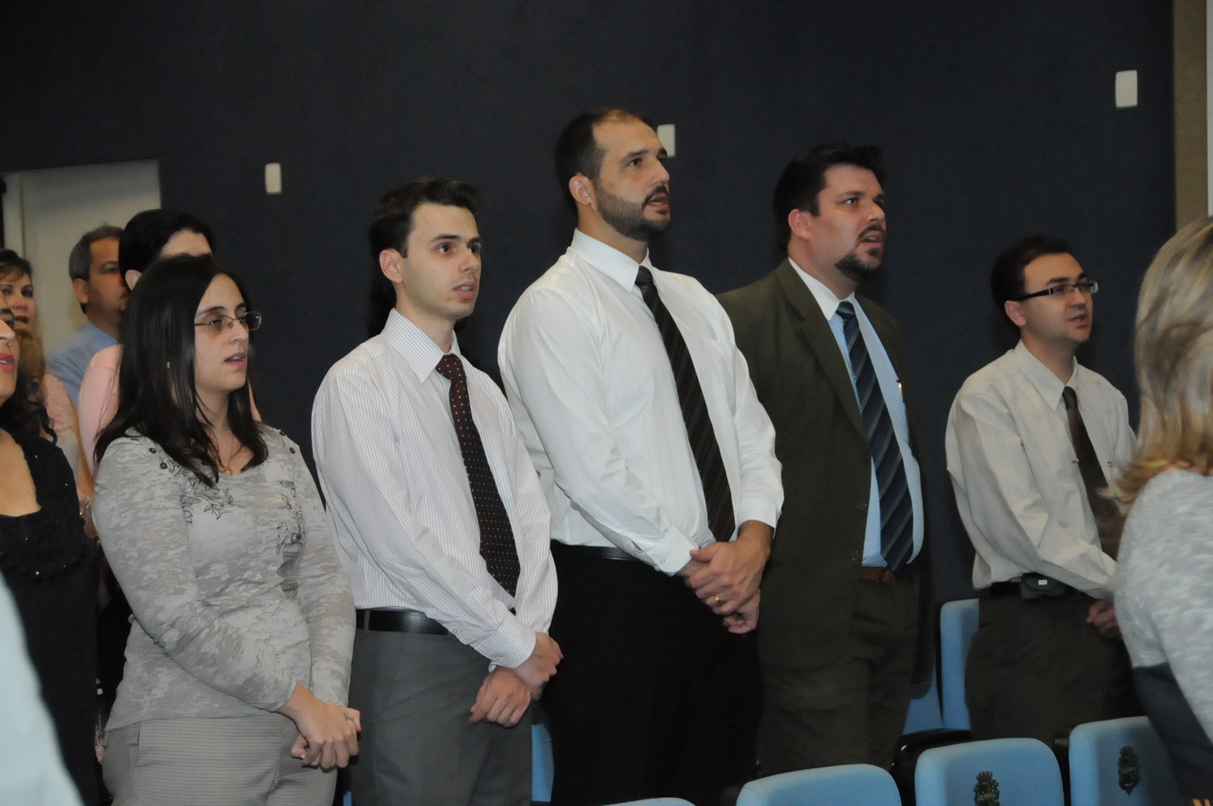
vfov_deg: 14.7
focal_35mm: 93
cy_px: 403
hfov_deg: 21.9
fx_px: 3130
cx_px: 606
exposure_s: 1/250
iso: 3200
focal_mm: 62
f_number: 4.8
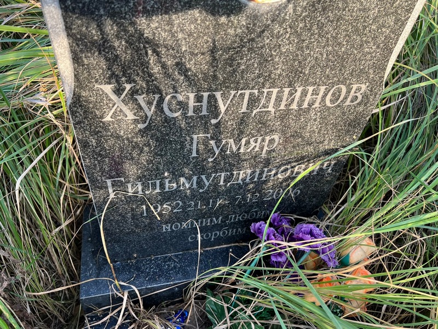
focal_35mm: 26
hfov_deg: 67.3
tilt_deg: -46.8
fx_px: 329
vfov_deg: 53.1
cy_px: 164
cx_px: 219
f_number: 1.5
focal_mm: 5.7
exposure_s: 1/121
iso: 50
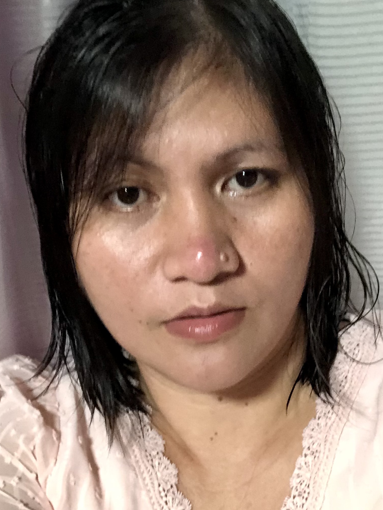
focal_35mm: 49
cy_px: 347
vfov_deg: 38.4
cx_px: 214
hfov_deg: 29.7
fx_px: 722
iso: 500
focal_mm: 2.87
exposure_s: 1/20
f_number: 2.2
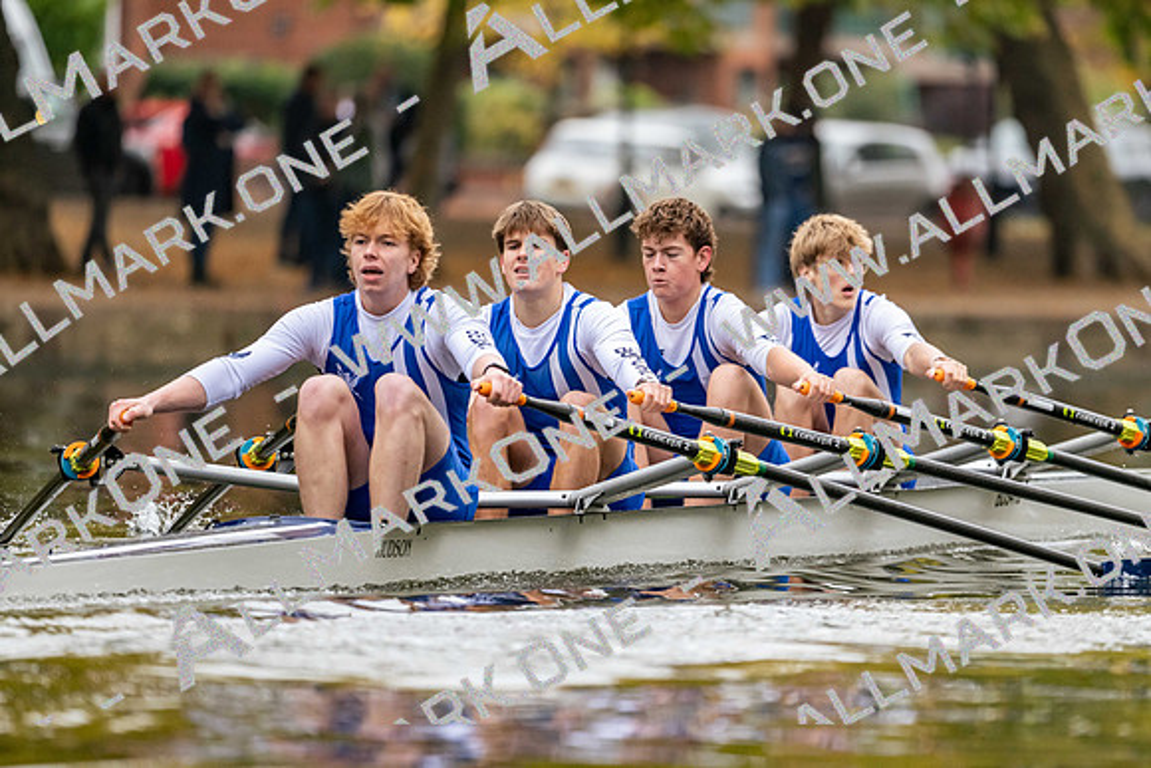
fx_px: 12791
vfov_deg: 3.4
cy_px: 384
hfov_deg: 5.2
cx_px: 576
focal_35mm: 400
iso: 2500
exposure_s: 1/2000
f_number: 4.5
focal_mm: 400
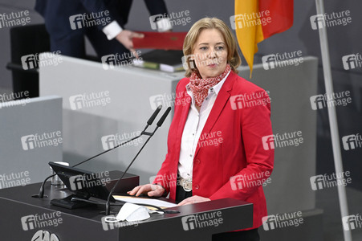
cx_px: 181
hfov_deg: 5.7
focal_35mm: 360
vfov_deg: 3.8
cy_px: 120
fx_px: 3617
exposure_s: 1/400
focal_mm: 360
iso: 8000
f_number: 5.6
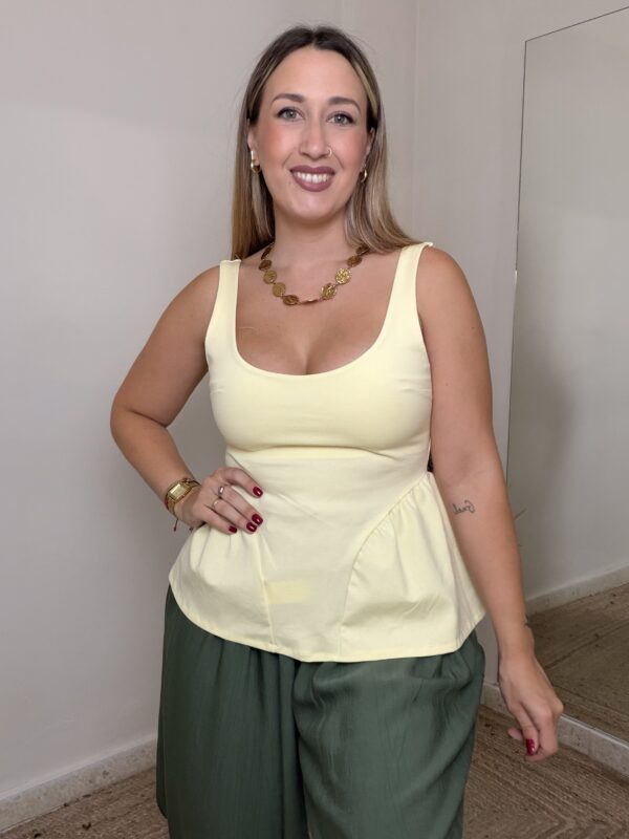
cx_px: 314
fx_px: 727
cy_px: 420
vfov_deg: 60.0
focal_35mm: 30
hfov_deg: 46.8
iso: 80
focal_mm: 2.71
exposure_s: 1/60
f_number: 1.9
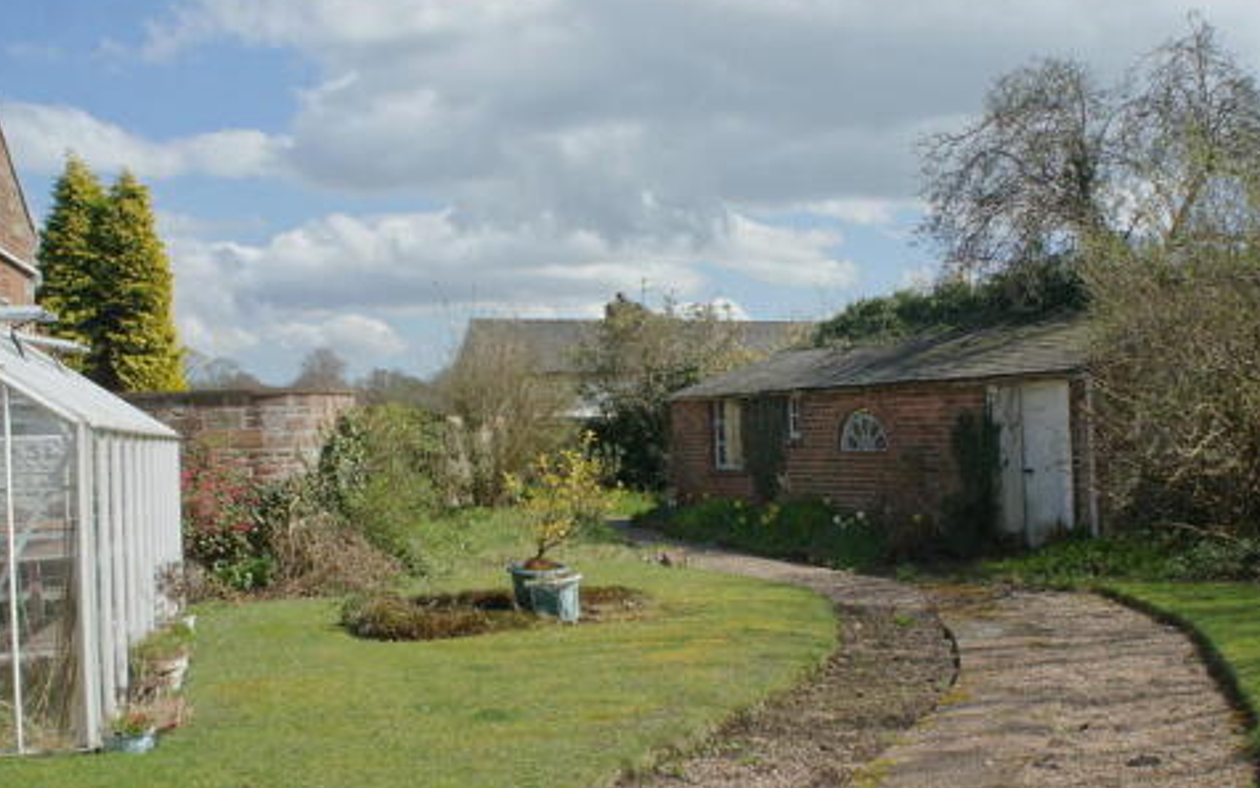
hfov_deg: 51.5
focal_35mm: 38
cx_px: 663
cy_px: 478
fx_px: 1305
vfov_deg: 33.5
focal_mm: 18
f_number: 7.1
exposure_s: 1/320
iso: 200
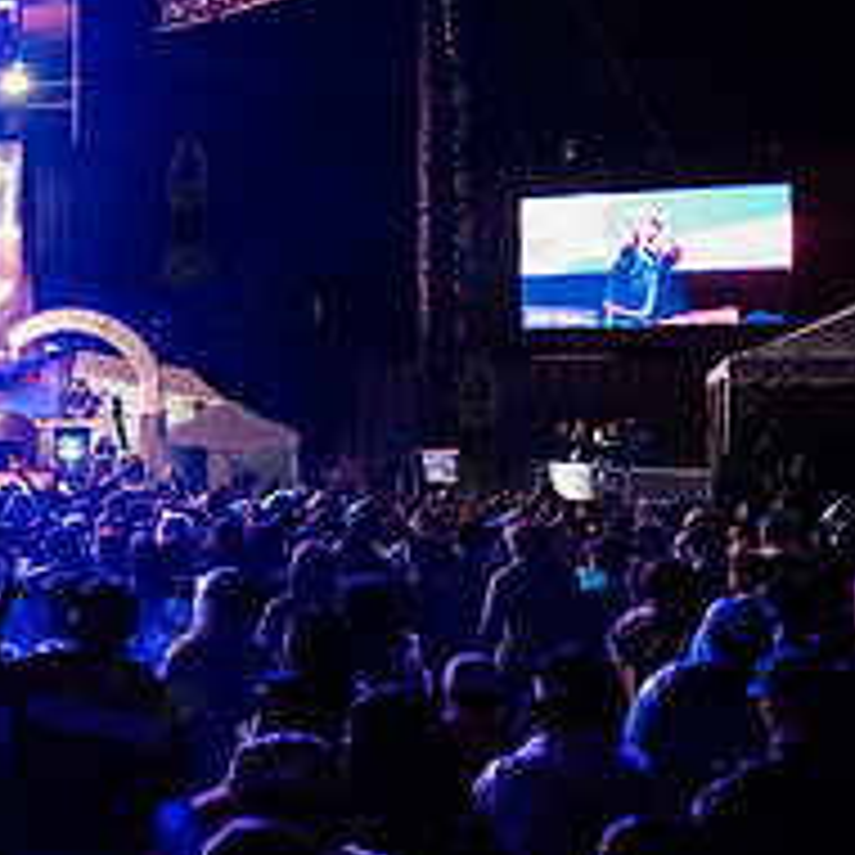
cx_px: -396
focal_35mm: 63
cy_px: 425
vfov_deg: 27.3
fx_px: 1760
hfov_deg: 22.7
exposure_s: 1/320
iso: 6400
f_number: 2.8
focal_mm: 24
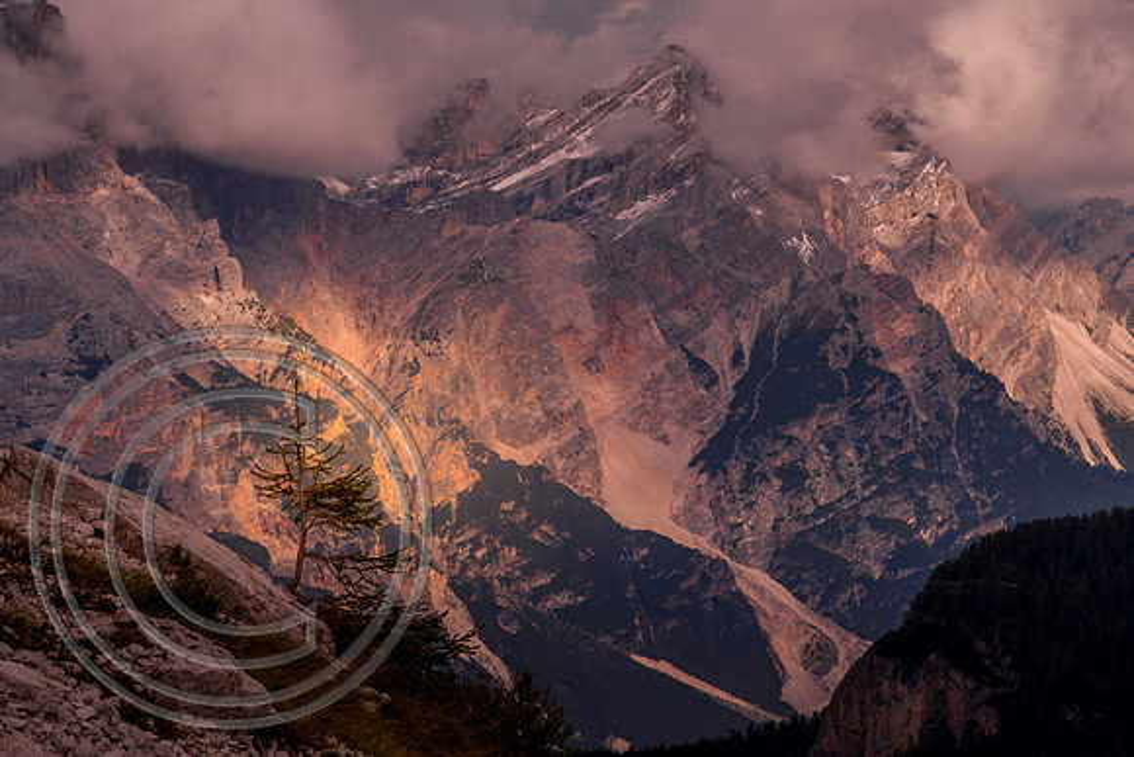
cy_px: 378
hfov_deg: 11.4
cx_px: 567
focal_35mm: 180
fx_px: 5671
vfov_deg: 7.6
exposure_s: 1/125
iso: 100
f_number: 6.3
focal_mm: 120
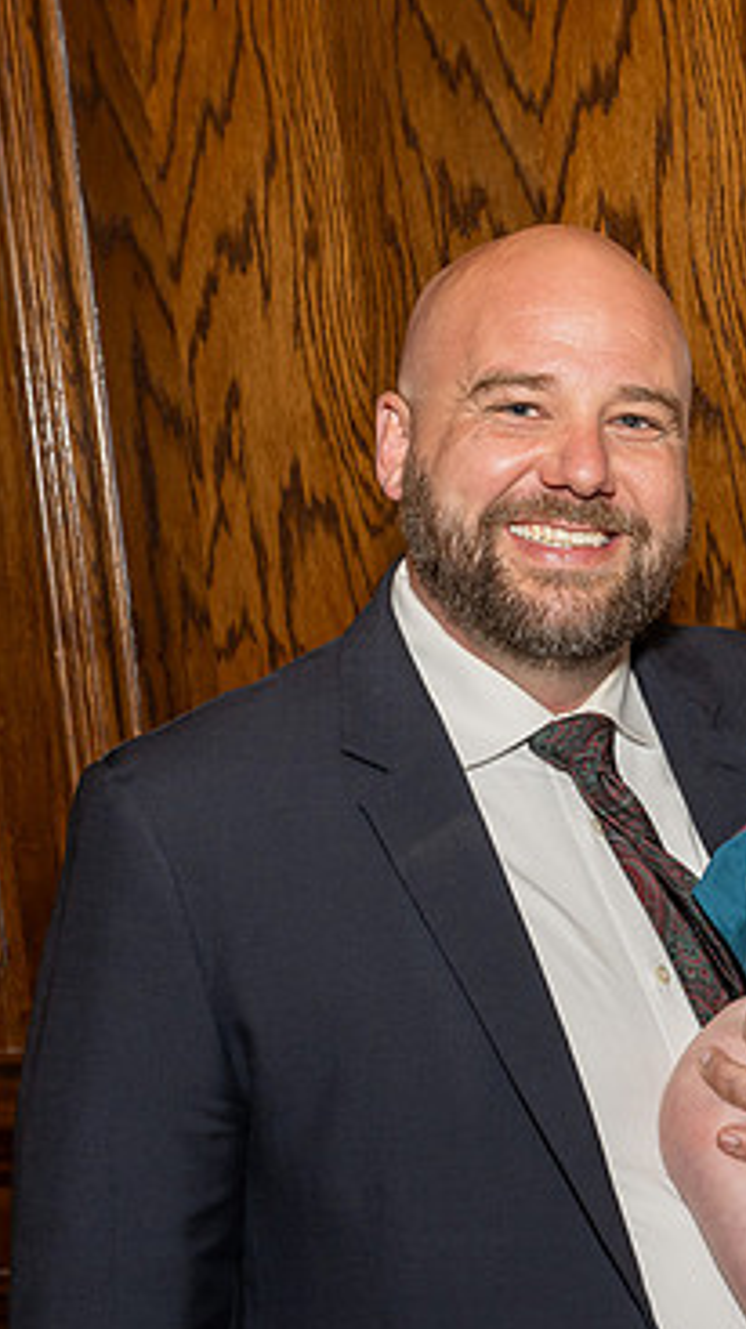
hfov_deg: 15.7
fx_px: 2677
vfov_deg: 27.9
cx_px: 676
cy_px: 744
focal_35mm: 76
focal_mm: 37
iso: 500
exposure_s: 1/250
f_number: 8
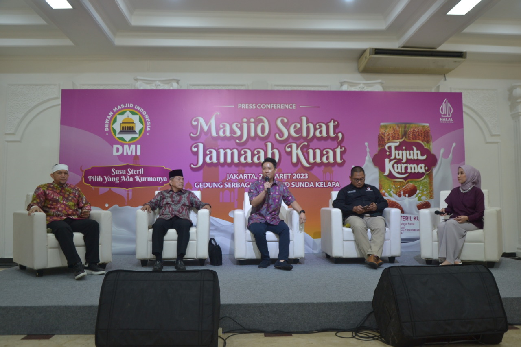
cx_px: 260
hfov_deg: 59.5
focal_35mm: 32
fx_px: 456
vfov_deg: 41.7
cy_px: 174
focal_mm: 21
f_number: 3.8
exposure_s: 1/40
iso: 400
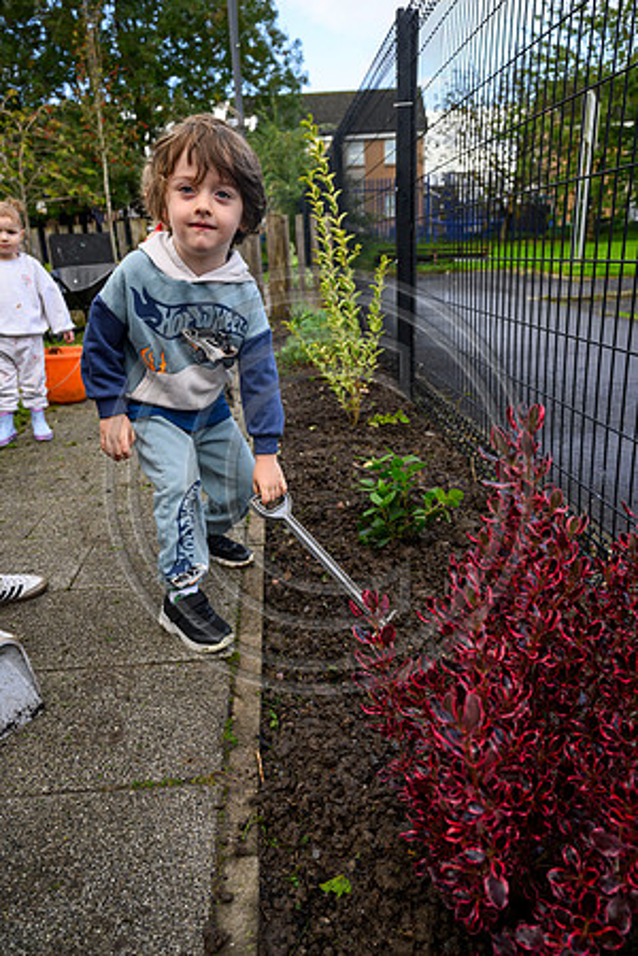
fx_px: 638
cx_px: 319
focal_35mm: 24
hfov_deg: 53.1
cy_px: 478
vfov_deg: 73.7
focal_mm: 24
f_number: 4.5
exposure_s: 1/500
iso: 500
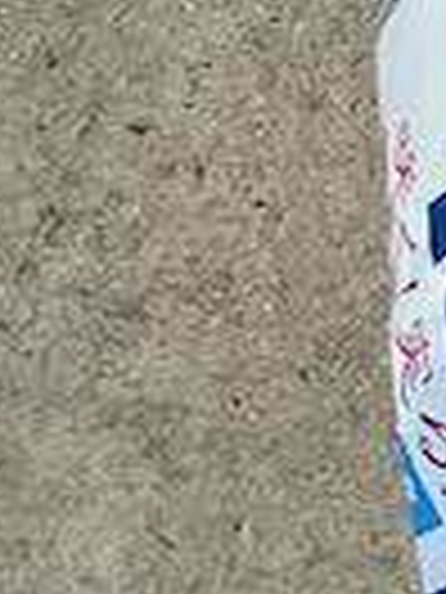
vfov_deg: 11.3
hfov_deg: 7.8
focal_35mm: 168
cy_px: 902
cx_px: 1297
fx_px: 2886
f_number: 1.5
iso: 125
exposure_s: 1/121
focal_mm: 5.7
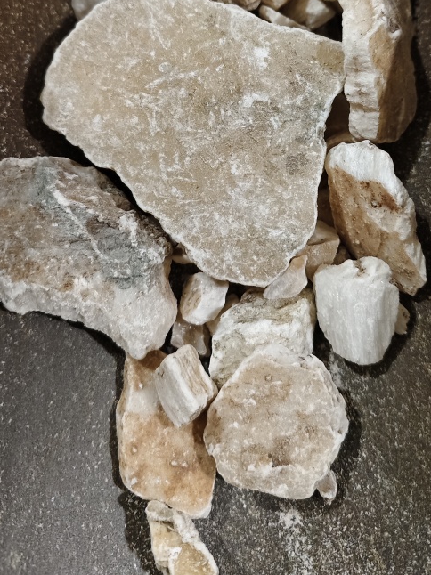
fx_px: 631
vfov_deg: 47.0
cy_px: 136
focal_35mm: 38
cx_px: 253
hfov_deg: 37.6
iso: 3920
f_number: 1.88
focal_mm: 5.56
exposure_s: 1/249
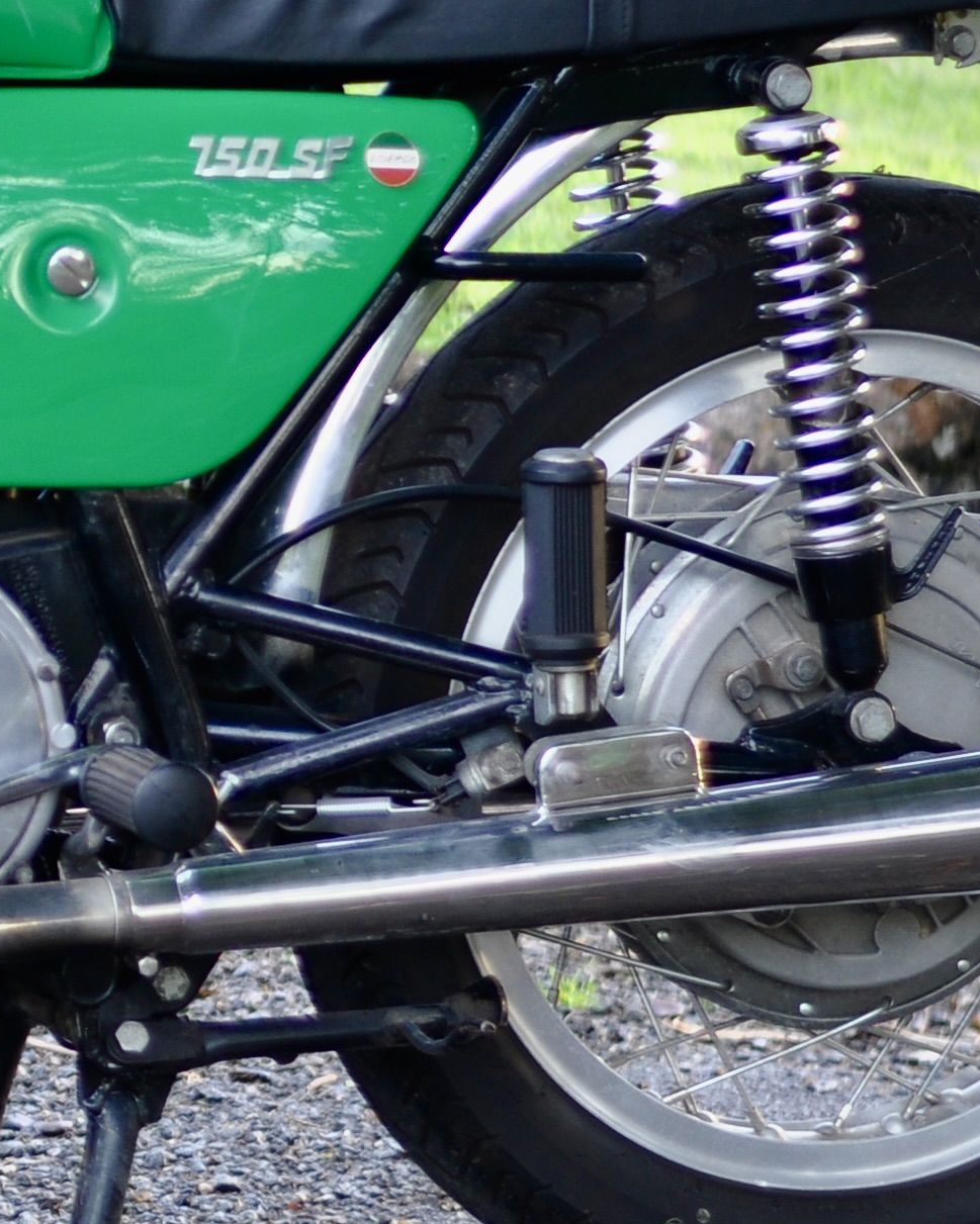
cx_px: -461
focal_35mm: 249
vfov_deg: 7.8
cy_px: 357
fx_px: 9026
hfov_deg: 6.1
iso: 200
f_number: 2
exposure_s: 1/100
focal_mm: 50
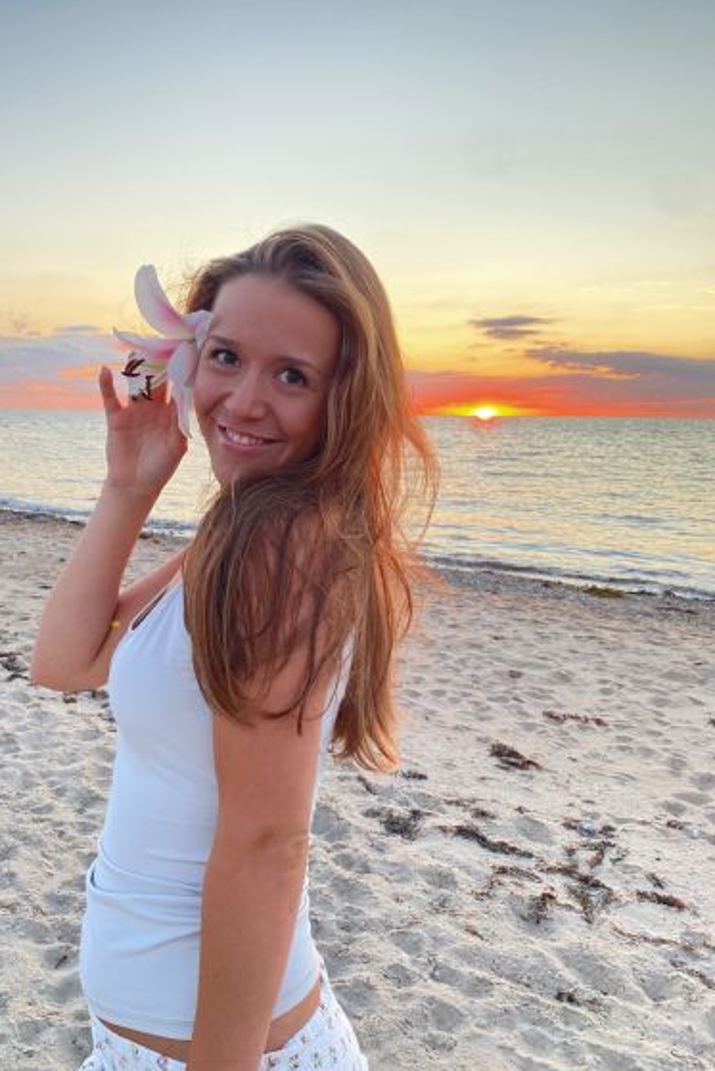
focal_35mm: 29
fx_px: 863
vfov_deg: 63.6
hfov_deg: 44.9
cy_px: 500
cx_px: 305
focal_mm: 4.25
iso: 50
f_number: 1.8
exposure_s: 1/122
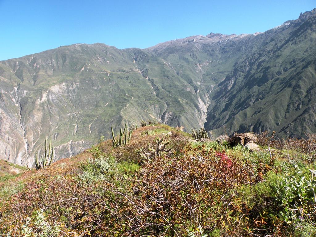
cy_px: 118
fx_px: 246
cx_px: 158
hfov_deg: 65.3
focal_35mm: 27
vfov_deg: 51.4
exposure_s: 1/177
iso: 64
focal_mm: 4.7
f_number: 5.6
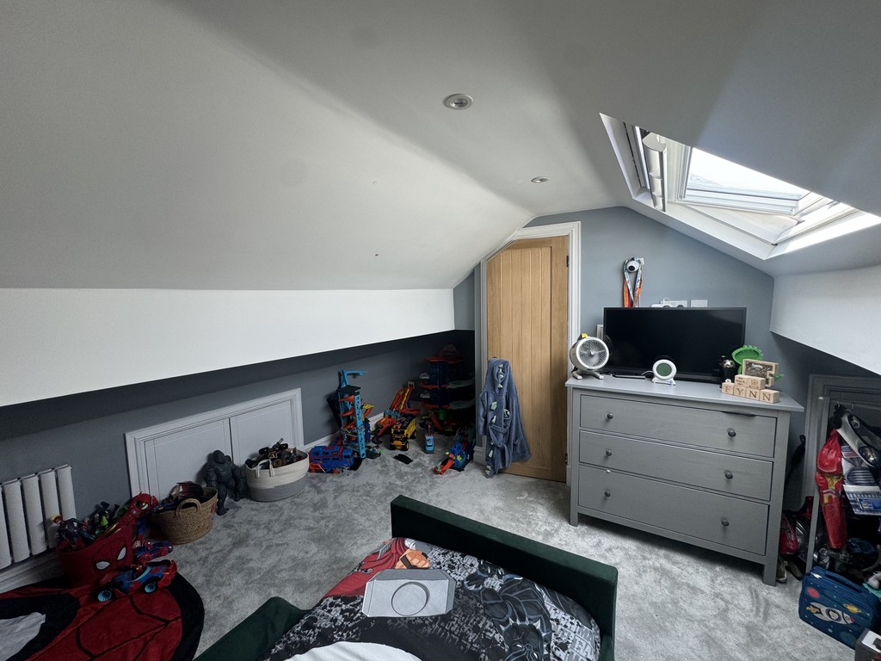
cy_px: 330
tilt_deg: -4.7
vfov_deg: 85.7
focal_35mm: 14
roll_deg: +1.5
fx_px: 356
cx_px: 440
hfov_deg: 102.1
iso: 80
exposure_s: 1/99
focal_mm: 2.22
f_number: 2.2
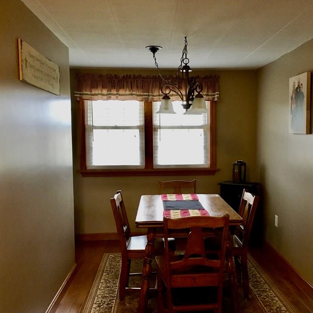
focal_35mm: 37
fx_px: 379
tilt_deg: -7.0
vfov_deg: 44.9
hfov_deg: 44.8
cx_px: 182
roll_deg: +0.5
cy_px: 168
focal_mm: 4.15
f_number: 2.2
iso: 160
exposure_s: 1/30
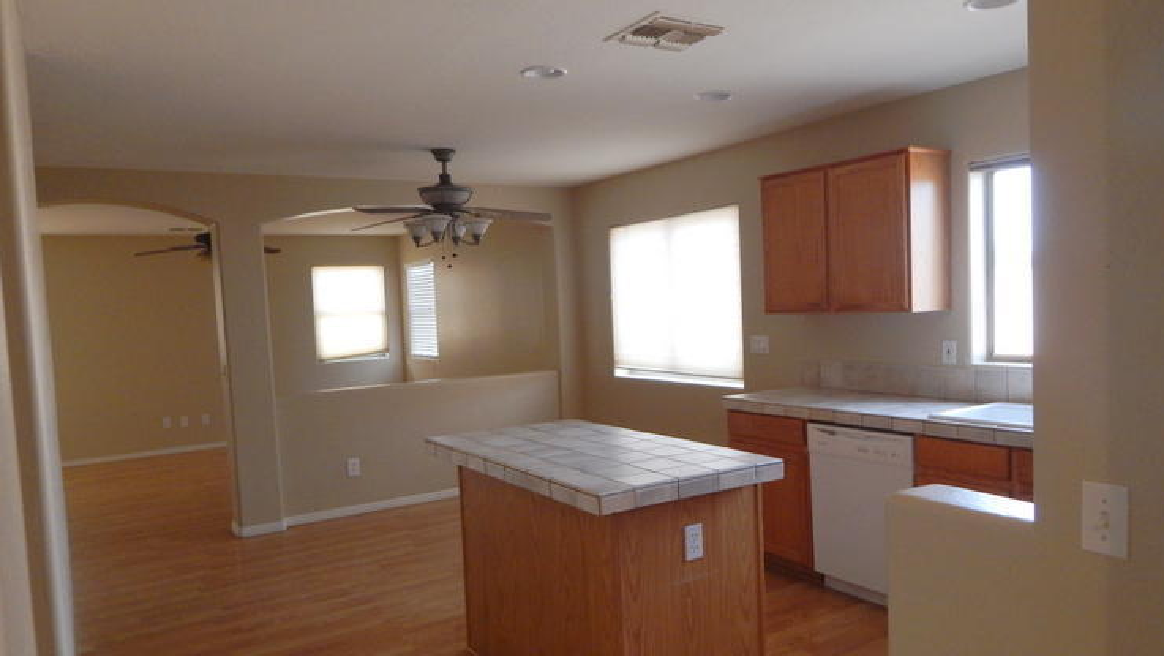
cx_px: 605
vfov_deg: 44.4
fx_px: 803
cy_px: 359
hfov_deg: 71.9
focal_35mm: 26
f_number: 3
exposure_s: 1/30
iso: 250
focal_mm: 4
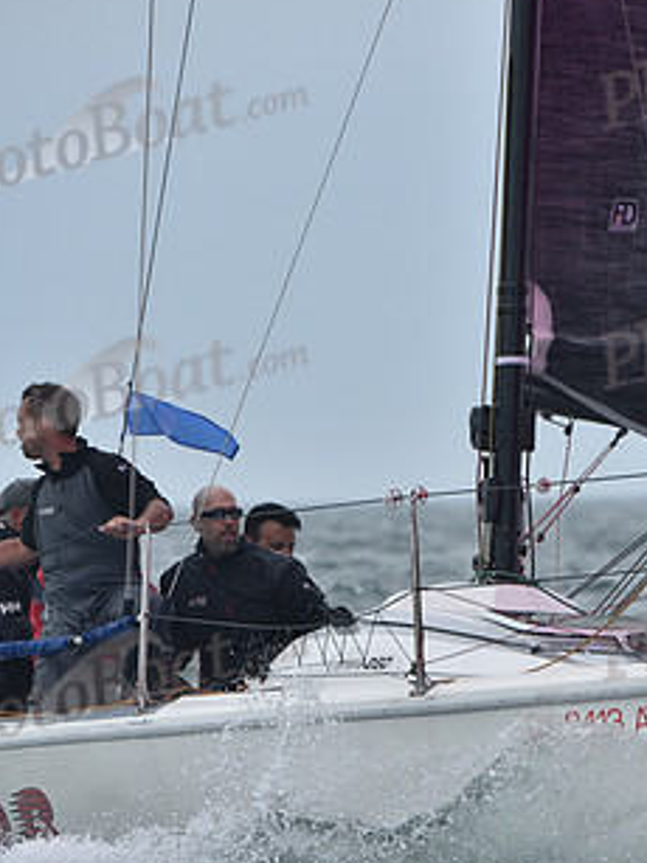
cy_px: 502
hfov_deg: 4.1
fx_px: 9053
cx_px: 456
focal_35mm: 363
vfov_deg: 5.5
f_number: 5
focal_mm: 200
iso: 320
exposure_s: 1/1250
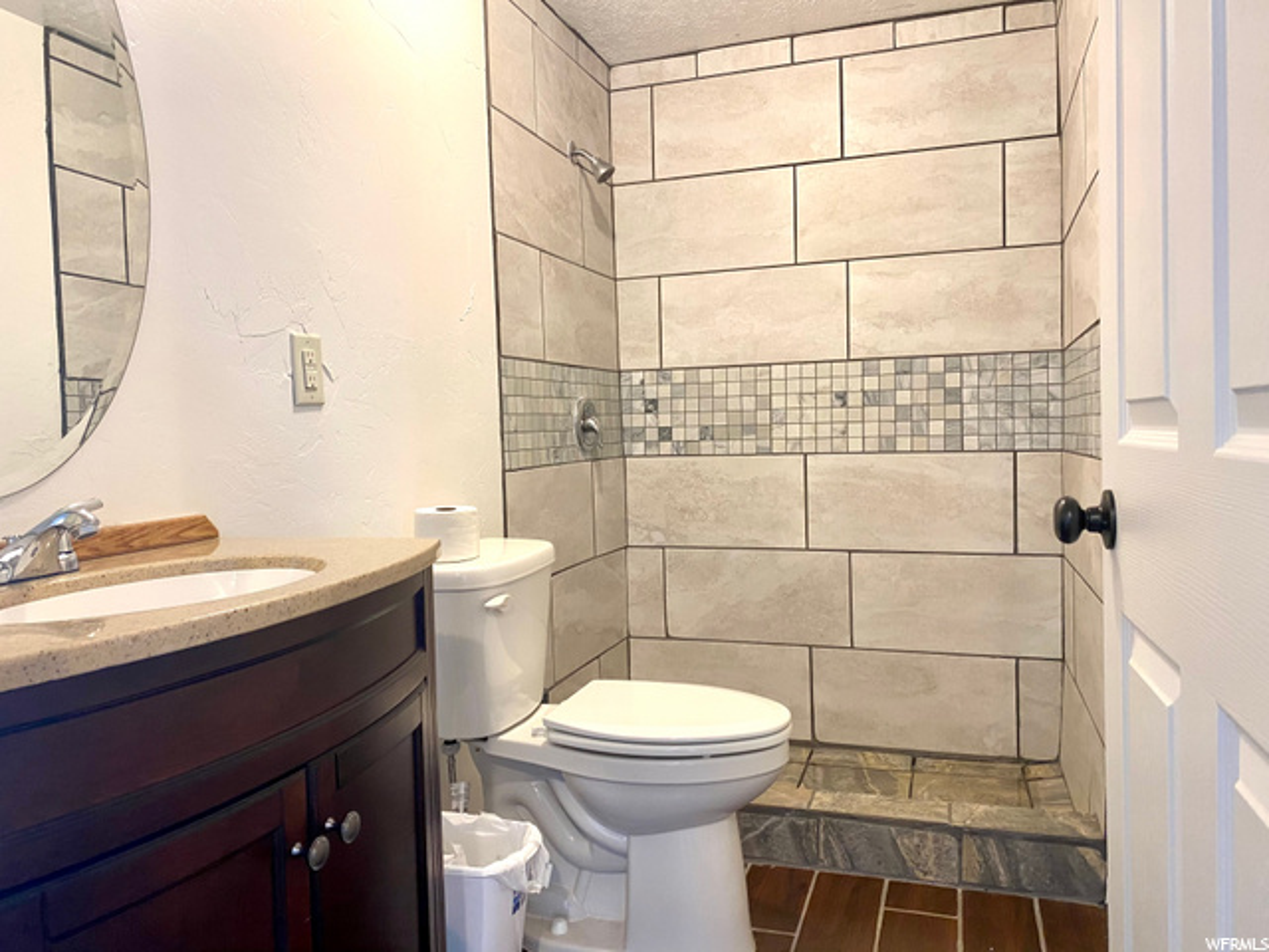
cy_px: 476
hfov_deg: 67.3
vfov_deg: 53.1
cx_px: 634
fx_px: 953
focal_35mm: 26
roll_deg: +1.7
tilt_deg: -2.0
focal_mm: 4.25
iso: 100
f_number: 1.8
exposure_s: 1/60
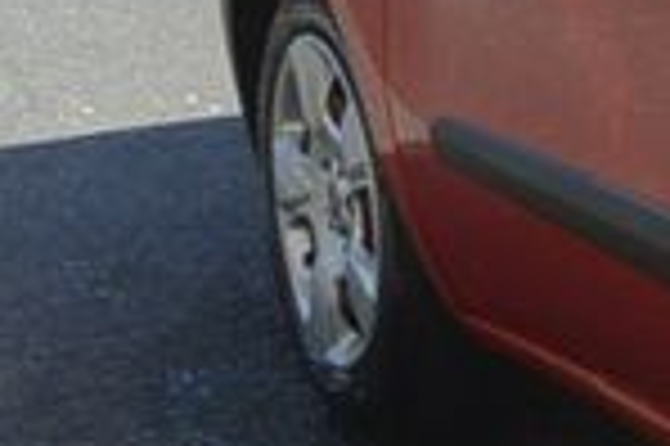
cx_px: 2001
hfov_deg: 8.8
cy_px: 106
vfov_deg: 7.1
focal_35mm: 193
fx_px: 3588
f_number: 4.5
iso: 160
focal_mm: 10.7
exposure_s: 1/640
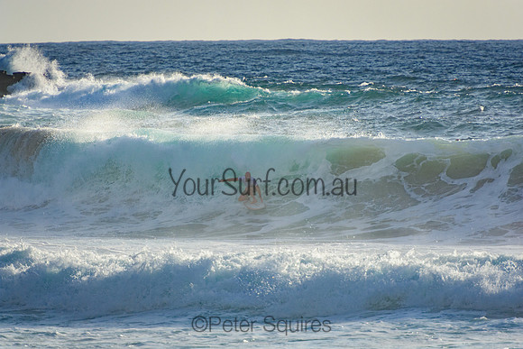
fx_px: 8500
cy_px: 174
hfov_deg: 3.5
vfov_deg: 2.4
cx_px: 262
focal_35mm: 585
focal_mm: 390
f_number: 5.6
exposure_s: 1/2000
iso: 320
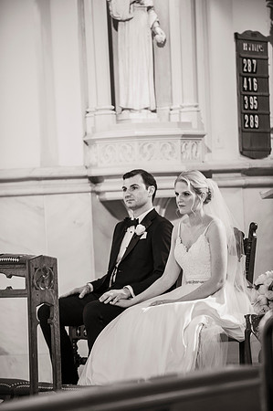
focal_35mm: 180
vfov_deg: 11.4
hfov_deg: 7.6
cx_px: 136
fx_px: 2052
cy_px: 206
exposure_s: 1/125
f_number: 2.8
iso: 1600
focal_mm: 180
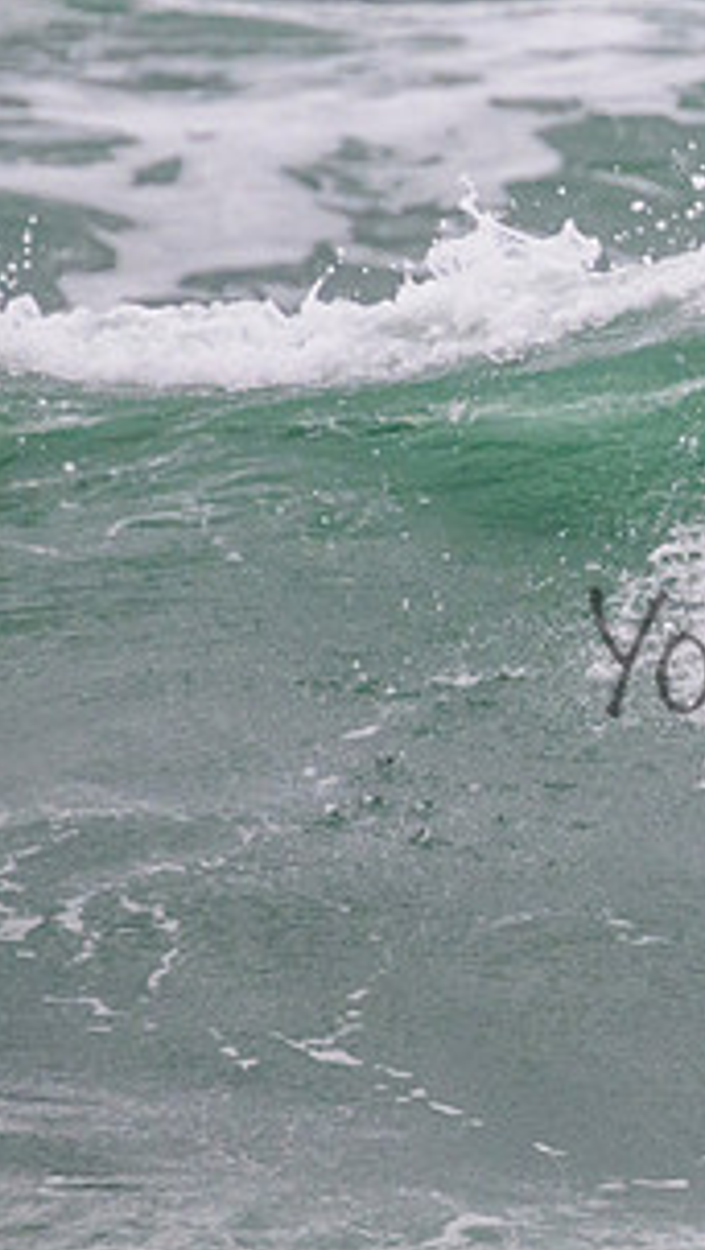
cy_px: 765
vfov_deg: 1.0
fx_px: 72268
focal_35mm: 2180
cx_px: 1181
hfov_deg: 0.6
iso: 1400
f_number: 11
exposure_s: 1/2000
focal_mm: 800
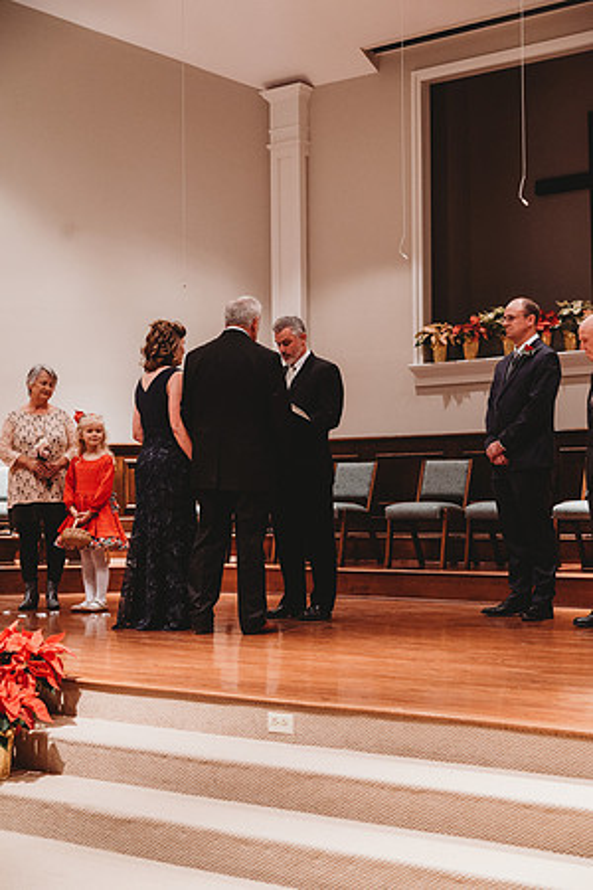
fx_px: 1285
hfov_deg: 26.0
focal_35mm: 52
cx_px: 296
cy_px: 445
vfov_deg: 38.2
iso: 2000
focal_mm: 52
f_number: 4
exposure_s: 1/125
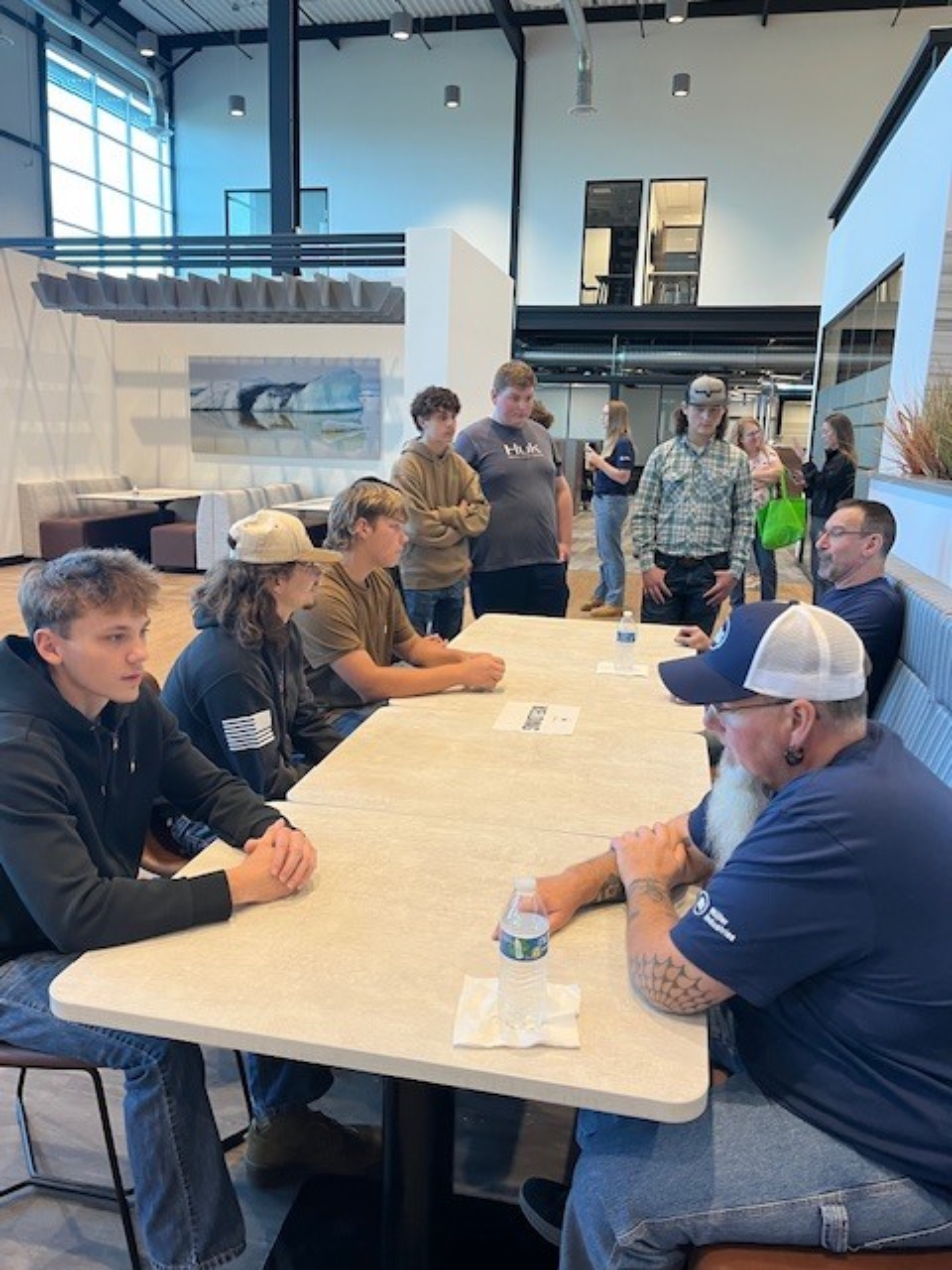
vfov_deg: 67.3
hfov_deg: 53.1
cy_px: 635
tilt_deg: -11.5
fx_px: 953
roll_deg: -0.5
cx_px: 476
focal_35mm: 26
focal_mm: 5.1
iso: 100
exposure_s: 1/60
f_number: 1.6
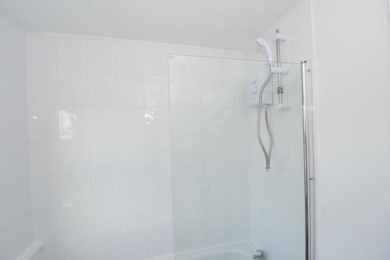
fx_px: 163
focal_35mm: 15
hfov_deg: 100.4
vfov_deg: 77.4
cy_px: 130
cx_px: 195
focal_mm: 10
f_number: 5
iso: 200
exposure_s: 1/100
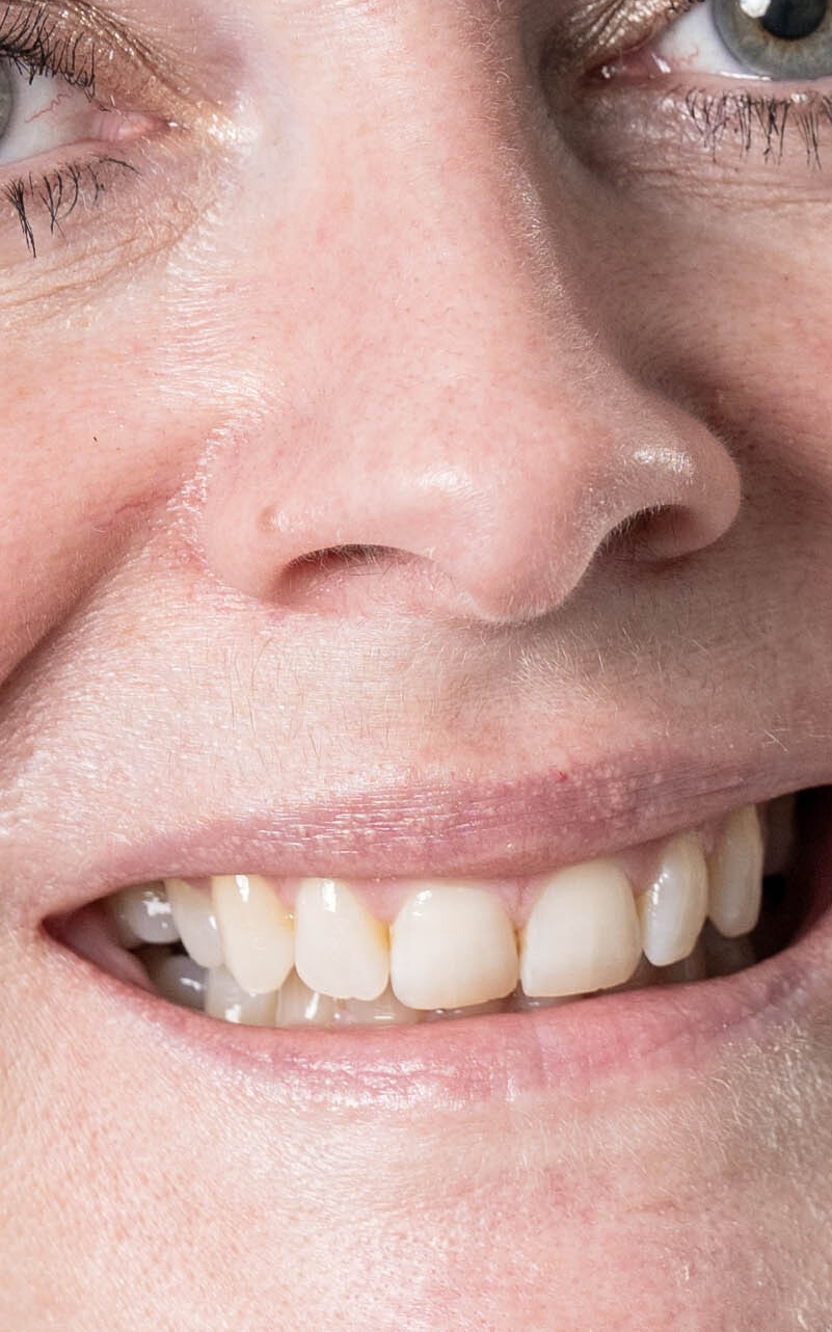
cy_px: 513
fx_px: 34546
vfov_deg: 2.2
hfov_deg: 1.4
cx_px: 382
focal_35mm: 952
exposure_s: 1/200
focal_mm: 145
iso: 100
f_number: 4
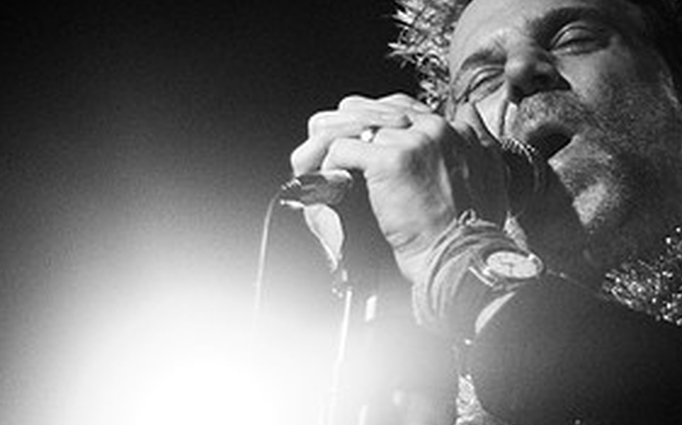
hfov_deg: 13.3
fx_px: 2934
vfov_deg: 8.3
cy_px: 215
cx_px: 393
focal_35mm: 158
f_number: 1.8
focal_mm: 50
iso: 1000
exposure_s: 1/160
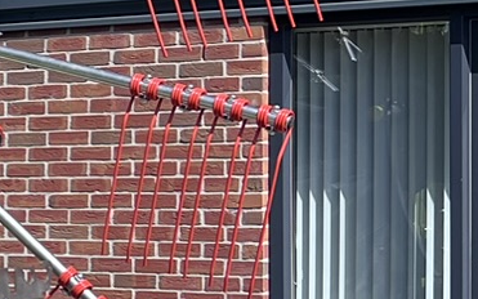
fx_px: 1980
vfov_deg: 8.6
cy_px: 228
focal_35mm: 152
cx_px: -363
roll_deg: -0.2
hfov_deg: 12.6
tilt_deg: -0.1
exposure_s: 1/2994
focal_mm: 5.7
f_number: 1.5
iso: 50
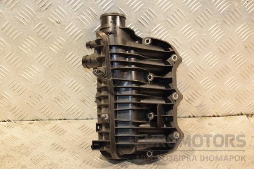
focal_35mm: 57
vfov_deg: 23.8
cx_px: 127
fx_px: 402
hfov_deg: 35.1
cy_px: 84
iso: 800
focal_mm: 38
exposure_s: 1/125
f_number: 5
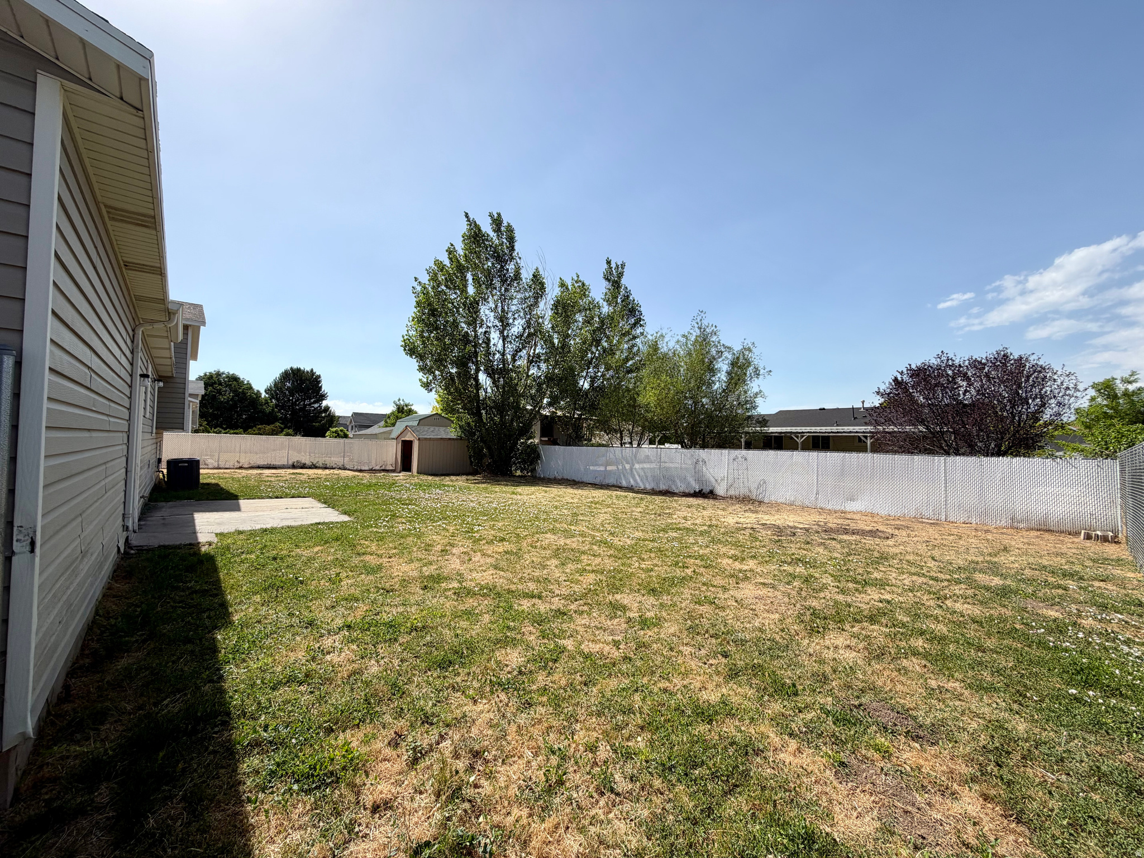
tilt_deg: +2.6
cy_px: 429
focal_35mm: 14
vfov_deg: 85.7
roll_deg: -1.5
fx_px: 463
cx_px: 572
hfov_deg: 102.1
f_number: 2.2
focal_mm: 2.22
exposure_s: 1/942
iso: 20
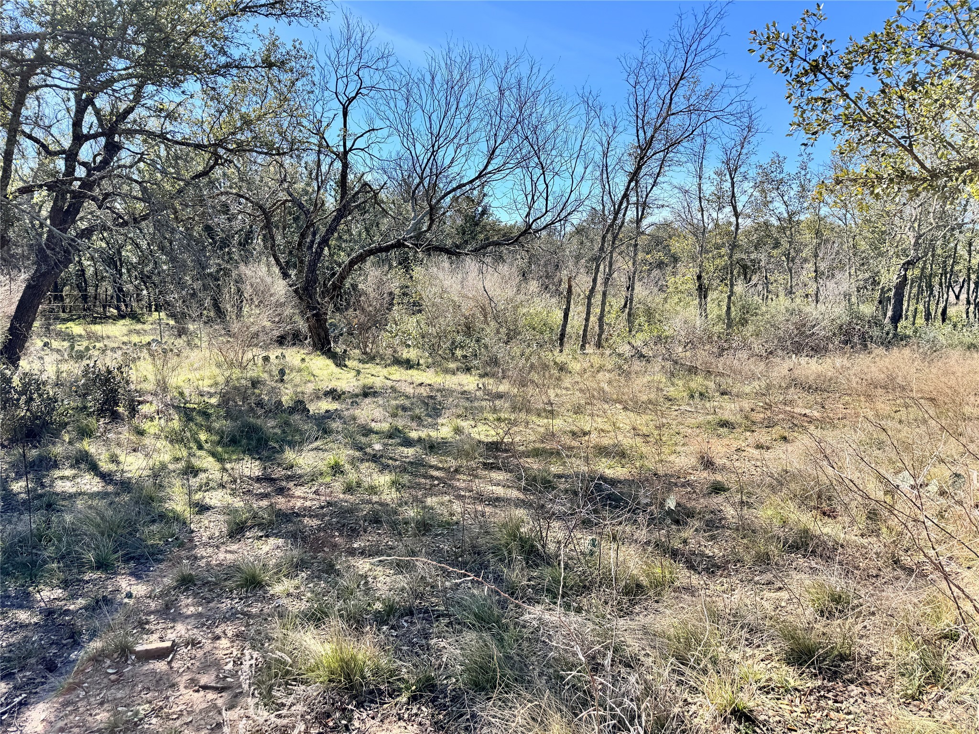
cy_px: 367
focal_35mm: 24
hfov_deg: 71.6
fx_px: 679
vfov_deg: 56.8
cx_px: 490
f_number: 1.78
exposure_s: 1/1869
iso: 80
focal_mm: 6.86
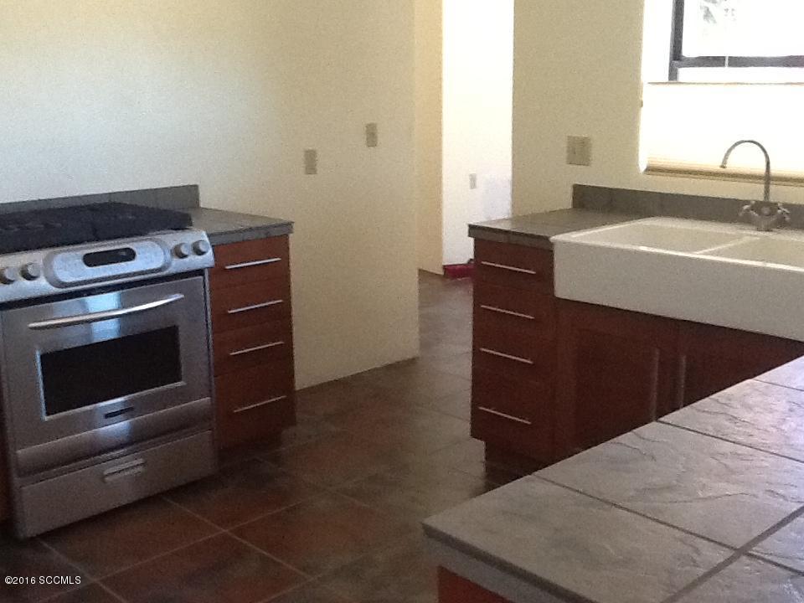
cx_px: 402
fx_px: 1022
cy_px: 302
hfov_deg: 42.9
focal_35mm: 44
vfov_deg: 32.9
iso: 250
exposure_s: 1/30
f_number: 2.4
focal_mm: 2.03
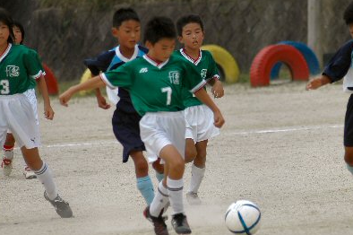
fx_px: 4595
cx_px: 228
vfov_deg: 2.9
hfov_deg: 4.4
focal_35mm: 469
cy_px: 135
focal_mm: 220
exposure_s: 1/1250
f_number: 5
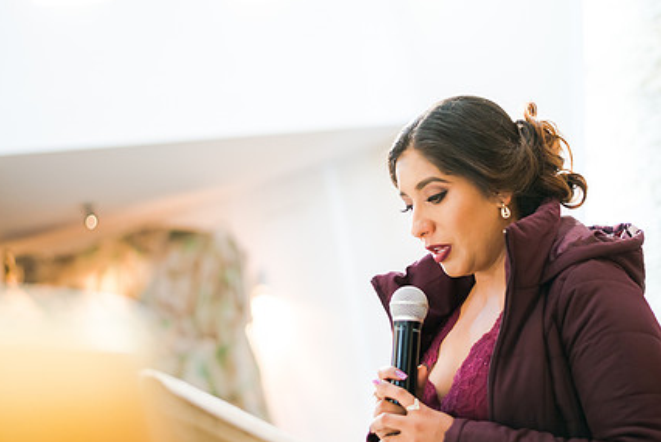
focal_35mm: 68
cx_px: 368
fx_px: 1250
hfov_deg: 29.6
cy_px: 260
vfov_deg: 20.0
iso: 1000
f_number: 1.8
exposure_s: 1/200
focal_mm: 50
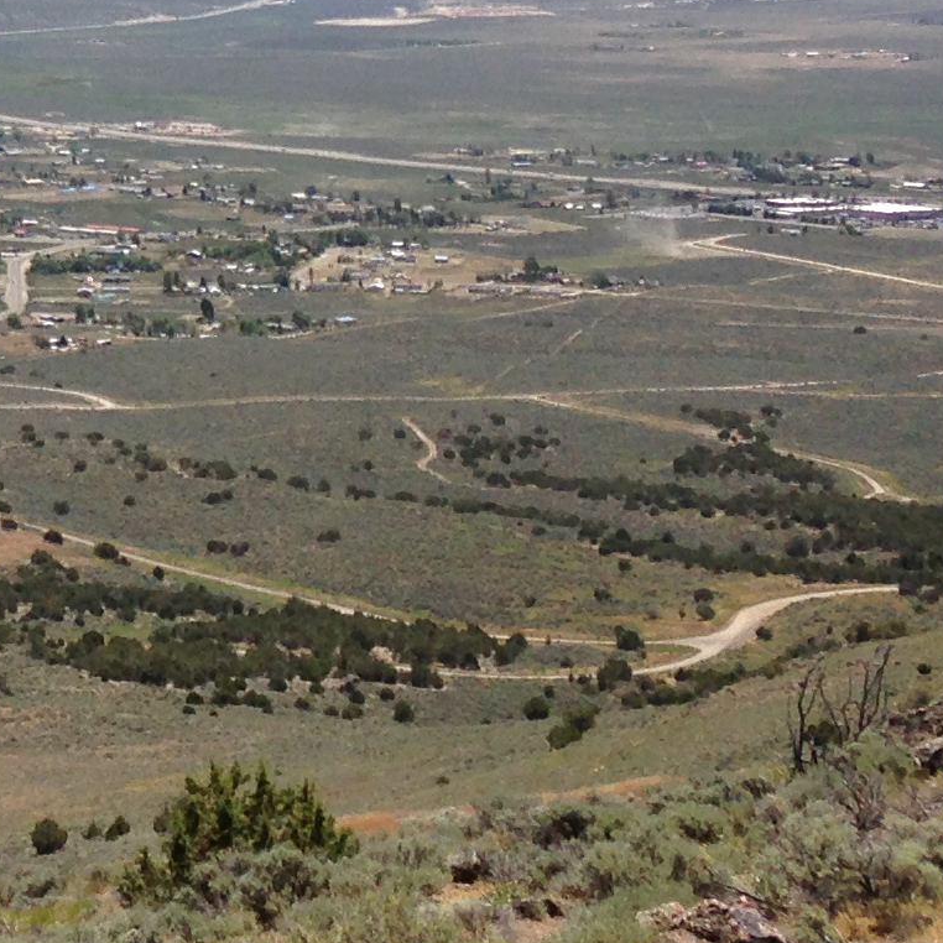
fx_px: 3853
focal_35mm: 125
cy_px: -85
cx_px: -489
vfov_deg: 13.7
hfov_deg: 13.2
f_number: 2.4
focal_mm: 4.13
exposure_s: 1/2008
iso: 50
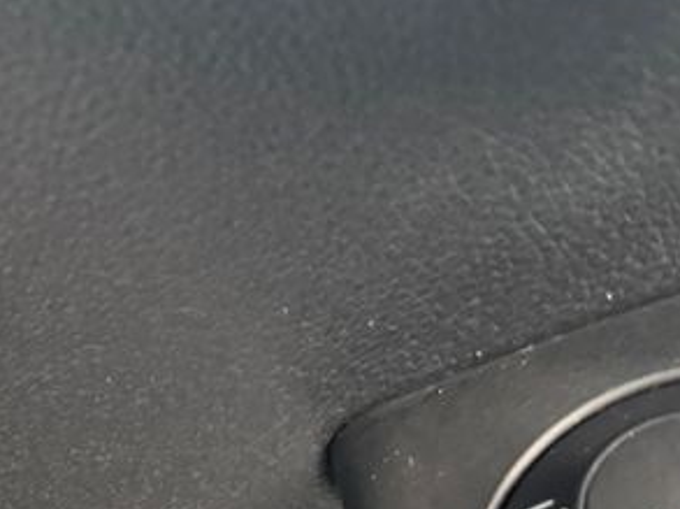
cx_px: -137
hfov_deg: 21.6
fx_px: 1648
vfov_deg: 16.1
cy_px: 760
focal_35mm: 84
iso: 800
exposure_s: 1/50
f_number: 1.78
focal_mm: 6.76
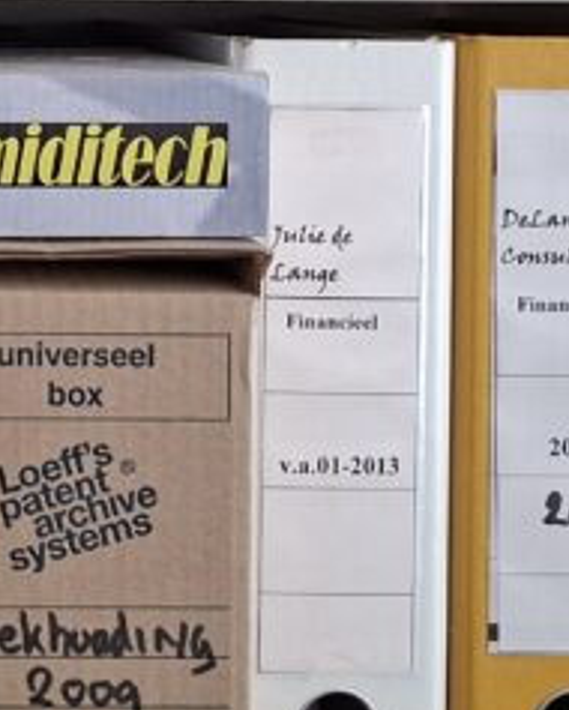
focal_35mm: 97
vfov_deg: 19.1
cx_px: -150
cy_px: -15
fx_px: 2039
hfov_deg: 15.2
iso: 200
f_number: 1.8
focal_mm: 5.54
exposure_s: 1/50
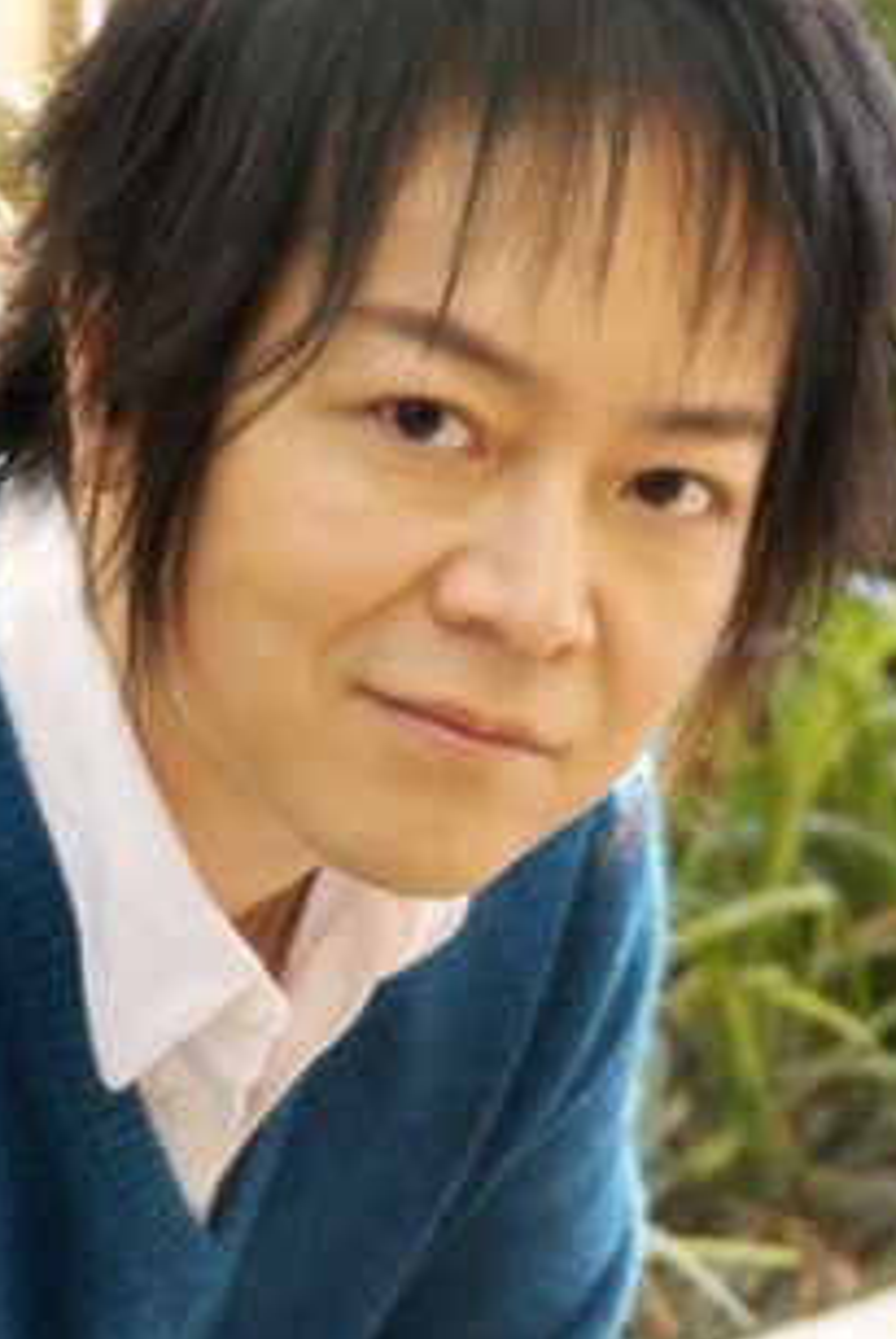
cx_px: 310
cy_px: 766
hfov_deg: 9.0
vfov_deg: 13.3
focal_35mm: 154
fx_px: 5718
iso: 400
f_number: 6.3
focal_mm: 75
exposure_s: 1/50
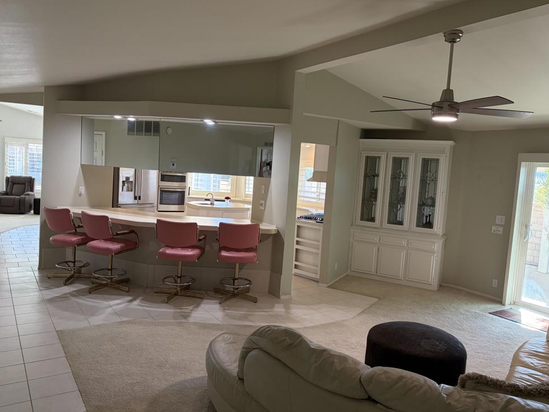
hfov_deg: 65.3
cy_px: 200
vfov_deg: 51.4
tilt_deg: -4.6
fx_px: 428
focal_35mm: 27
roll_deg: -3.1
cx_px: 273
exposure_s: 1/120
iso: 200
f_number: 1.6
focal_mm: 5.96
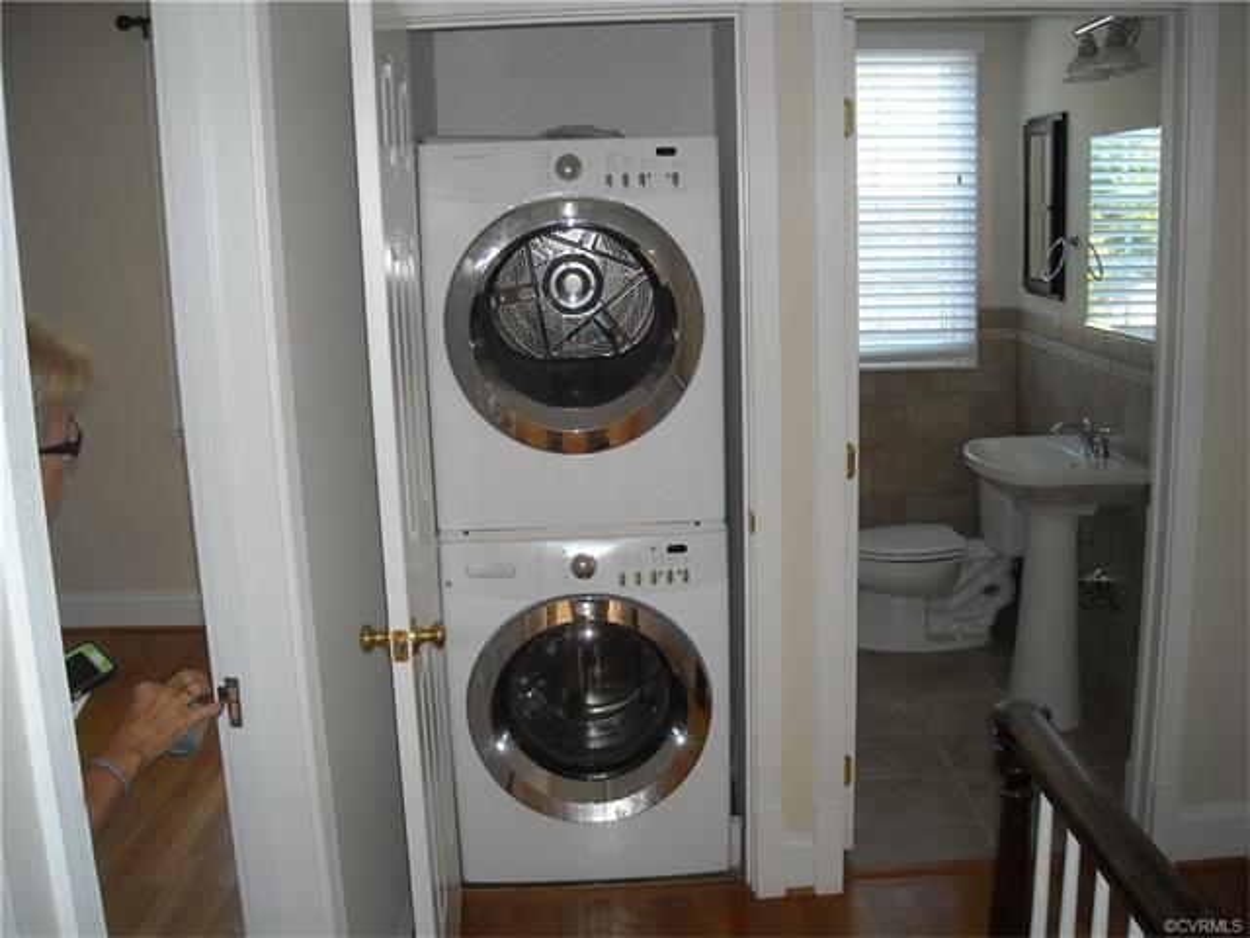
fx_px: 1264
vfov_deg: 40.7
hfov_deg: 52.6
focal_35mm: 35
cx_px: 625
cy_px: 469
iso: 200
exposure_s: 1/60
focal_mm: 5.7
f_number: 2.8
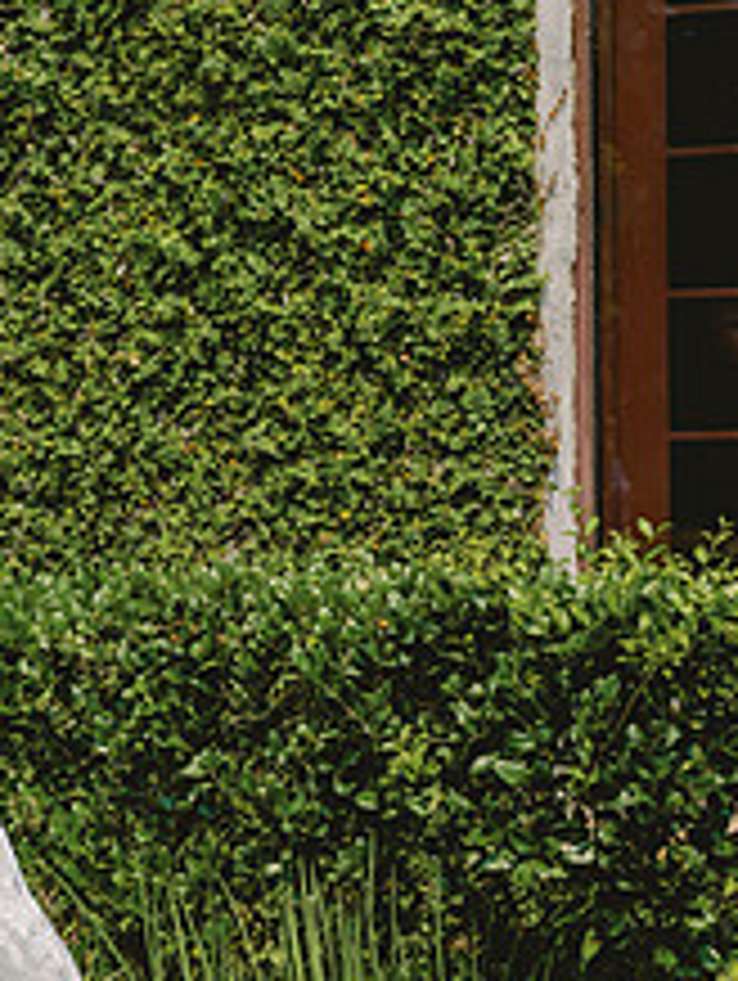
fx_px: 4596
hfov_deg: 9.1
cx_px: -23
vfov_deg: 12.2
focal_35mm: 162
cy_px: 640
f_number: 3.5
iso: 64
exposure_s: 1/1000
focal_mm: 55
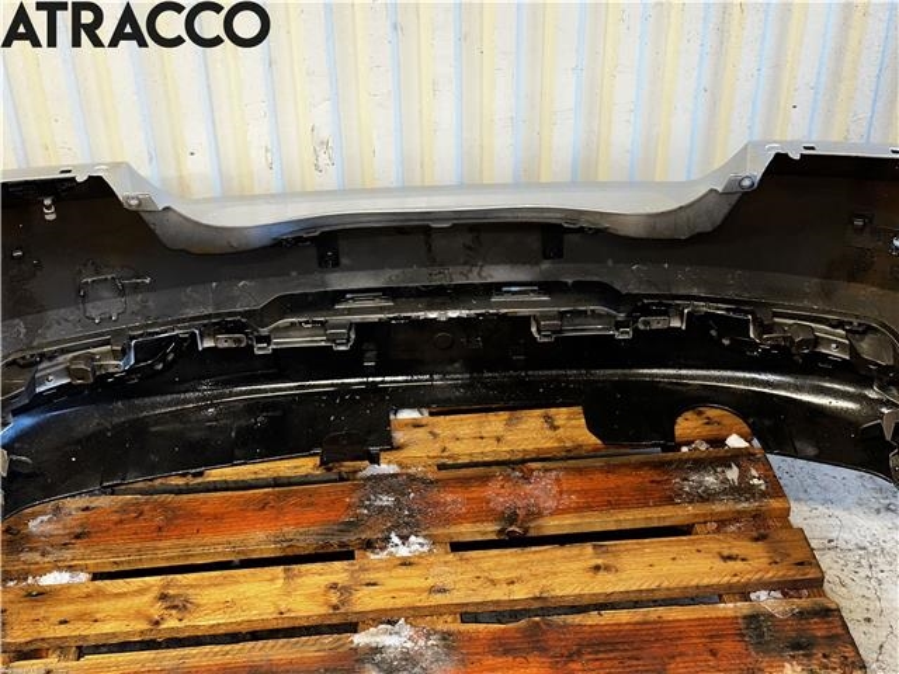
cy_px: 337
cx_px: 450
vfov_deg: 30.3
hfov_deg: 39.7
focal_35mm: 48
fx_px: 1247
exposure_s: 1/20
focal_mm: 6.86
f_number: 1.78
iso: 64
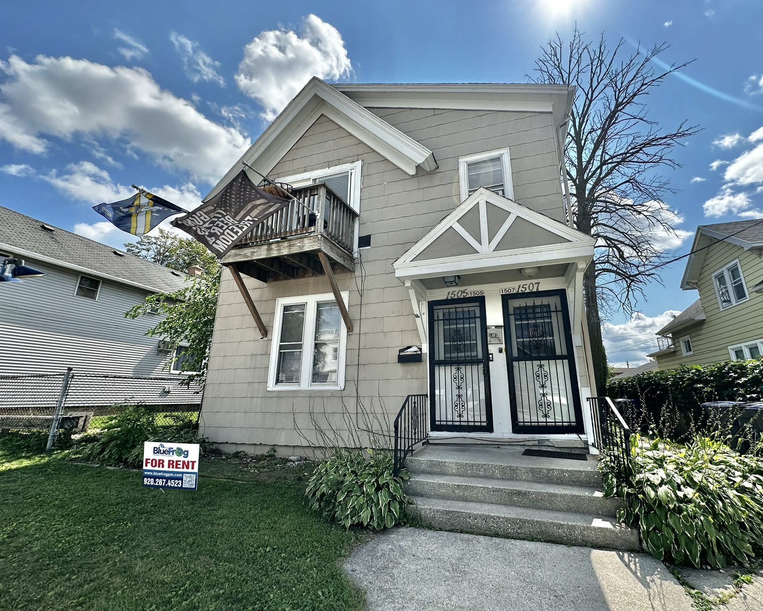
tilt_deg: +14.8
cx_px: 416
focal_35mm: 15
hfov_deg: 96.5
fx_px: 339
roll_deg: +1.1
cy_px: 309
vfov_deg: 84.0
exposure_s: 1/1233
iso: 40
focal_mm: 2.22
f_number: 2.2
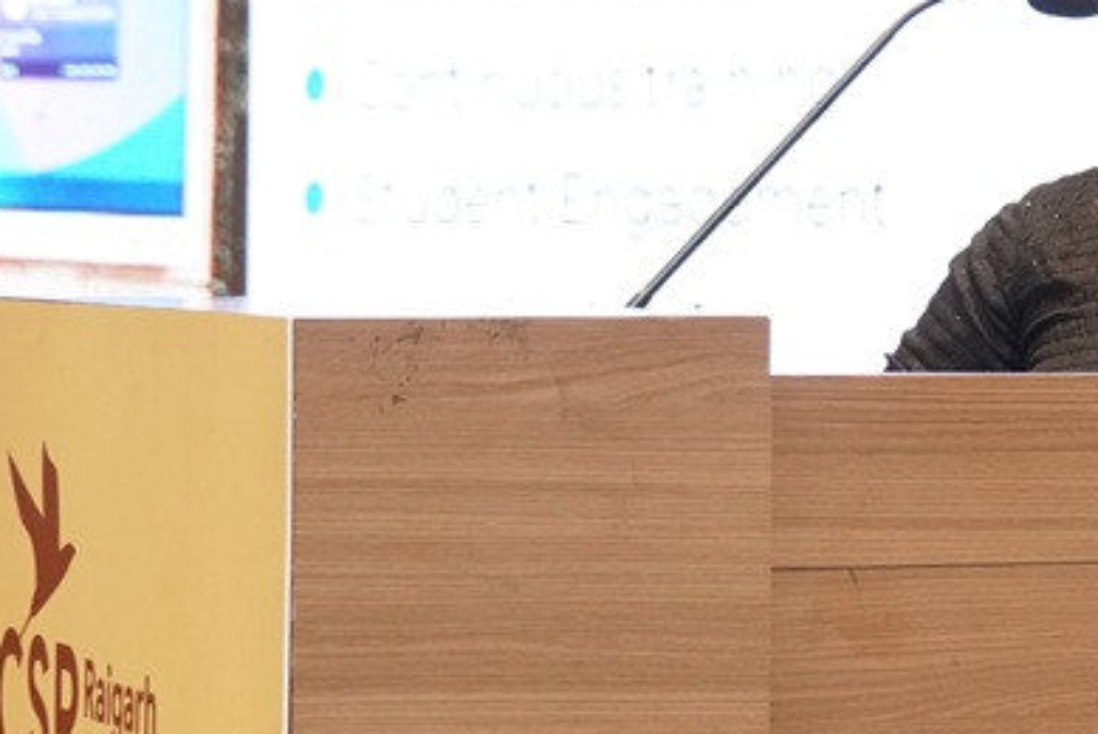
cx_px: 989
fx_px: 6318
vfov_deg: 6.6
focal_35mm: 207
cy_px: 281
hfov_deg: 9.9
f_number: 4.5
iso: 1600
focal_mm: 52
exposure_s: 1/200
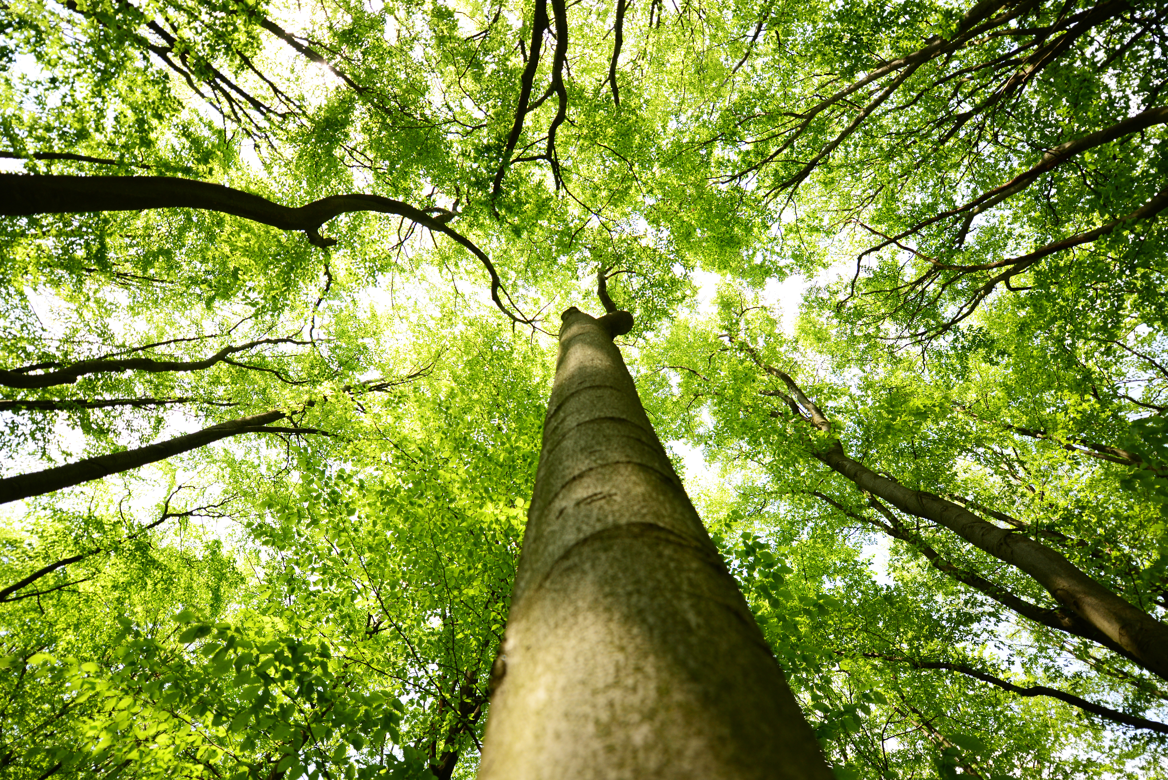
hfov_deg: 104.2
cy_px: 390
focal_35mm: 14
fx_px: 454
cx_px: 584
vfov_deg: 81.3
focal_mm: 14
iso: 400
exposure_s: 1/1600
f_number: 2.8
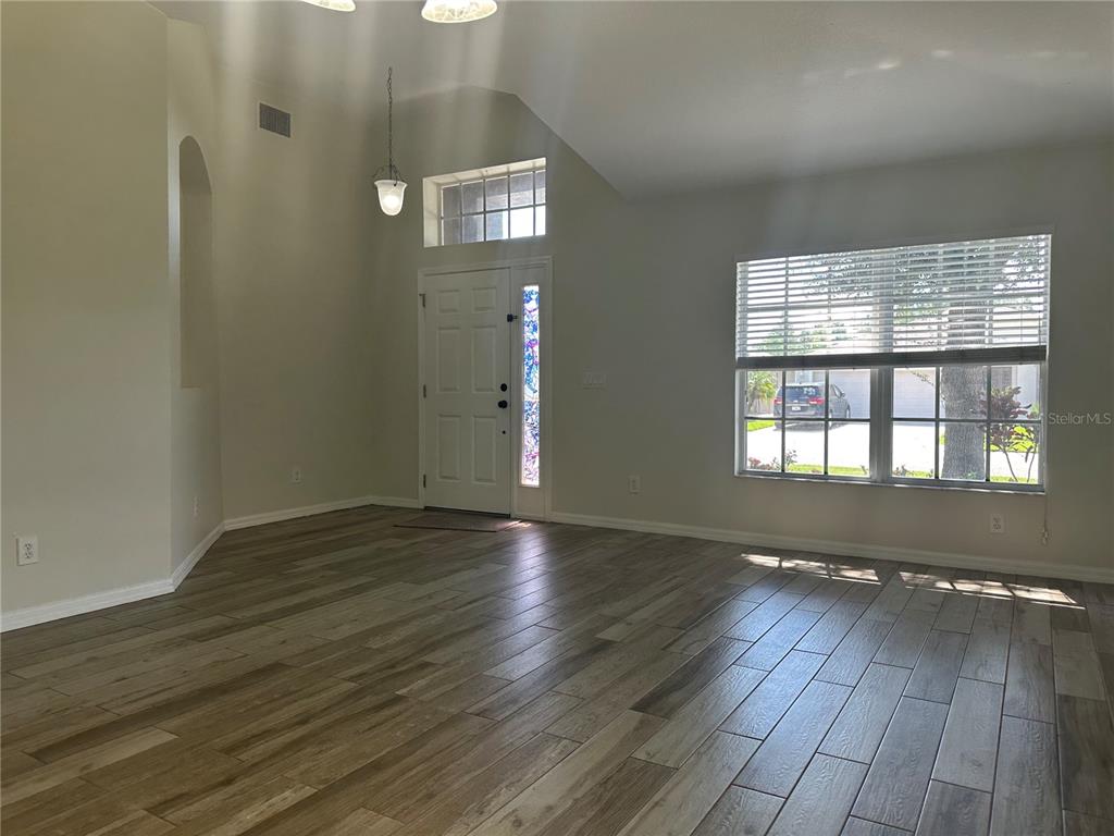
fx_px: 772
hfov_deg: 71.6
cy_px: 418
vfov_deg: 56.8
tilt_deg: -0.8
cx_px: 557
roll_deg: -0.9
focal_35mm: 24
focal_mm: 6.86
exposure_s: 1/181
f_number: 1.78
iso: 80
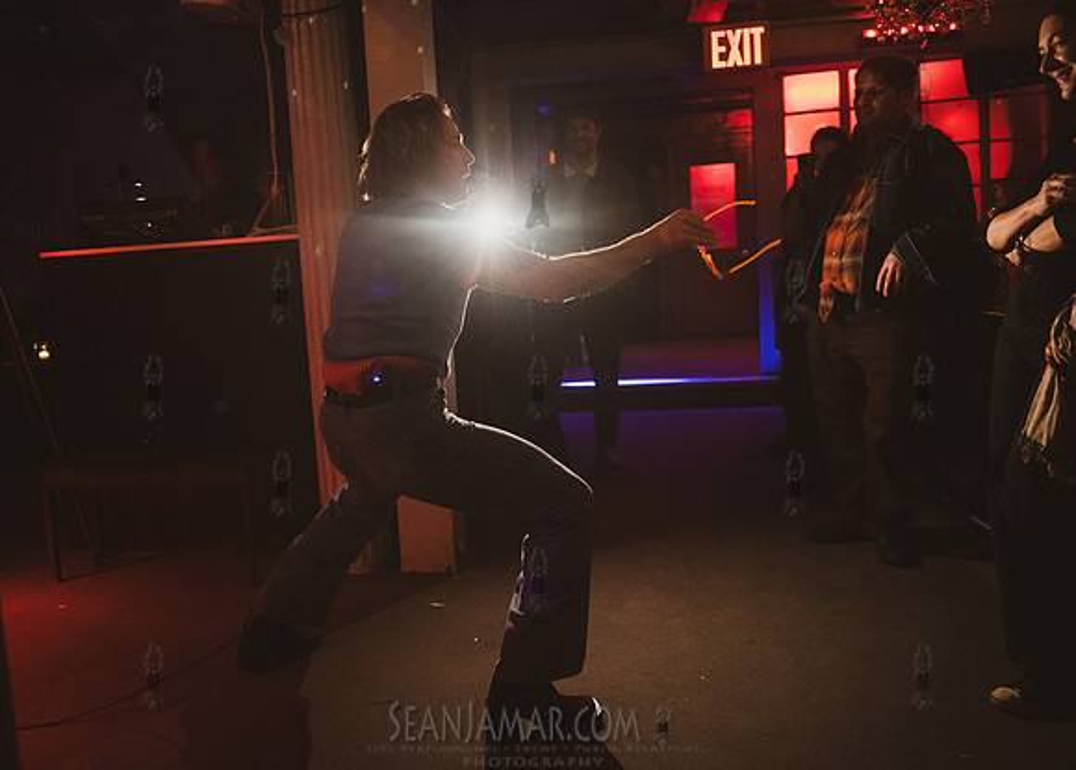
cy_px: 348
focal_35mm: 28
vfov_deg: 48.7
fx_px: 849
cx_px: 440
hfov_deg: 64.2
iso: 10000
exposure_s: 1/125
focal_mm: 24
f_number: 2.8
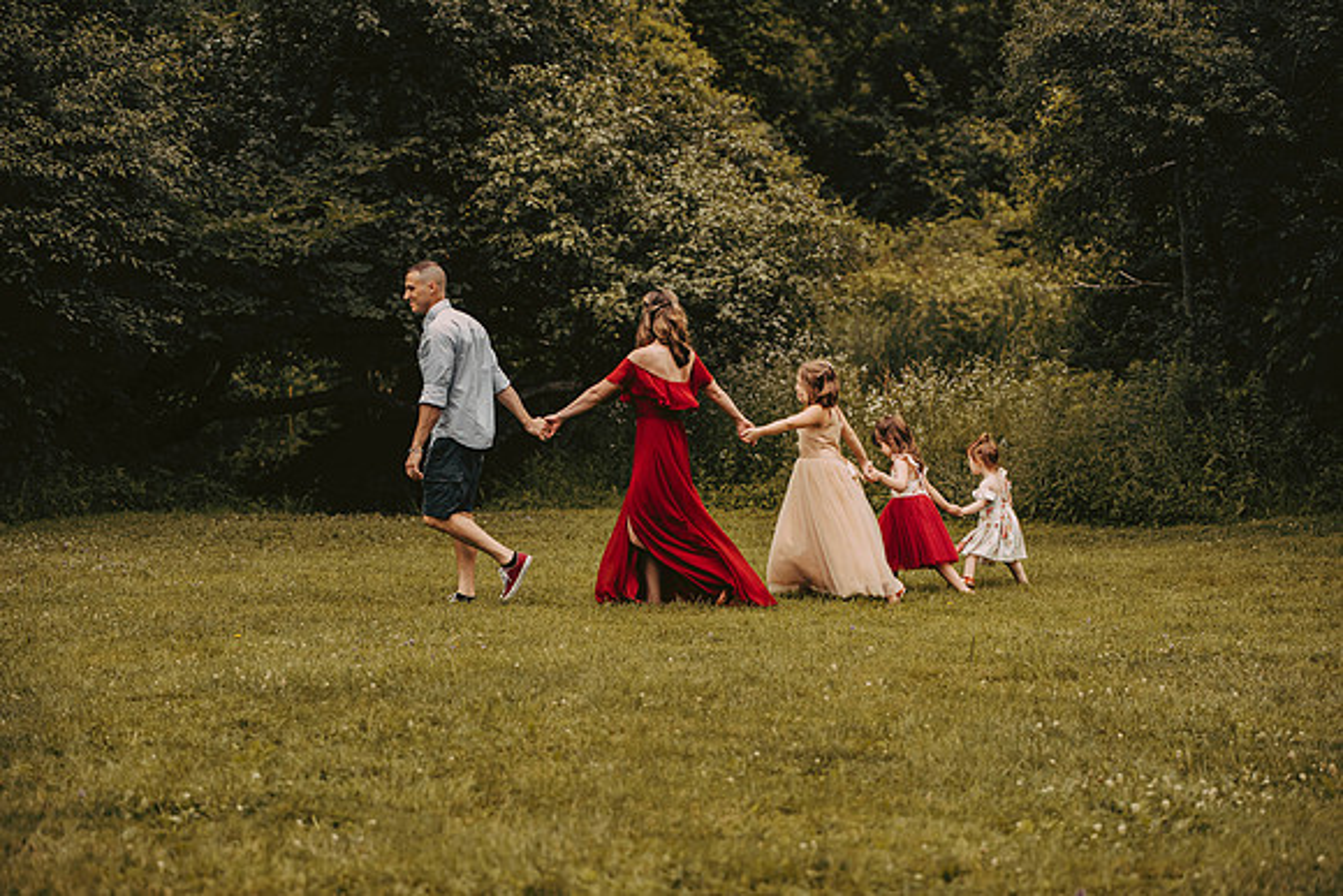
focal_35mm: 95
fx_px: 3545
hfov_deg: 21.5
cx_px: 672
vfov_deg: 14.4
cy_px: 448
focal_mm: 95
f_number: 2.8
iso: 640
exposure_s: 1/2000
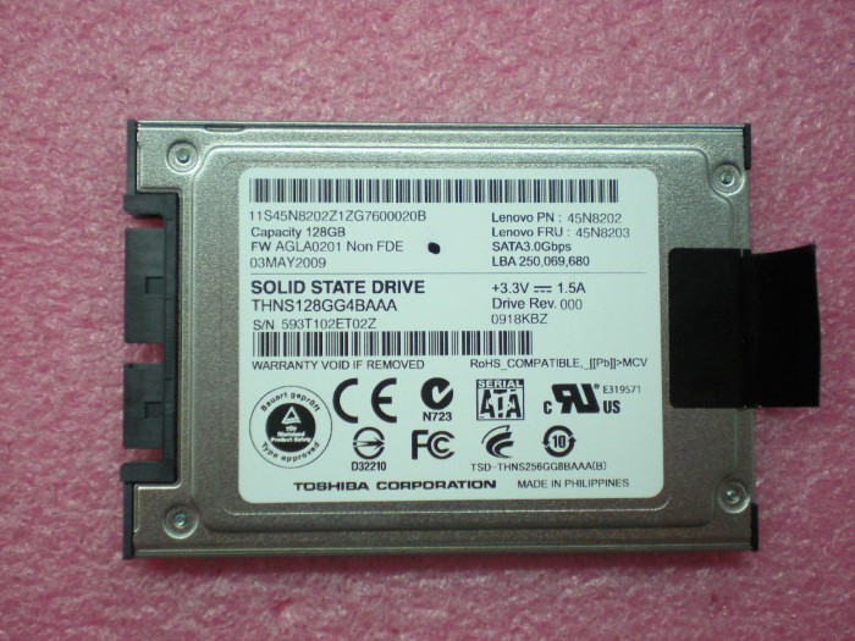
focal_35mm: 44
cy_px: 320
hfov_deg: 42.9
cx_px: 428
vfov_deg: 32.9
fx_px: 1087
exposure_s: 1/42.1
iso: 200
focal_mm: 7.4
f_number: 3.5
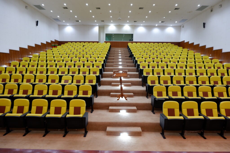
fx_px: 147
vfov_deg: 55.1
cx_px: 115
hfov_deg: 76.1
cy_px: 76
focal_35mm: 23
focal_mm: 15
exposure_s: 1/17
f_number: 3.5
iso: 800
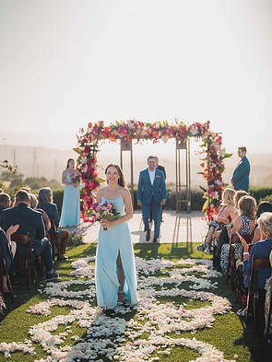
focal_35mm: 55
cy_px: 197
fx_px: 576
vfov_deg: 34.9
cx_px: 136
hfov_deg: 26.6
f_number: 1.2
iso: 100
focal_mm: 50
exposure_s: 1/8000
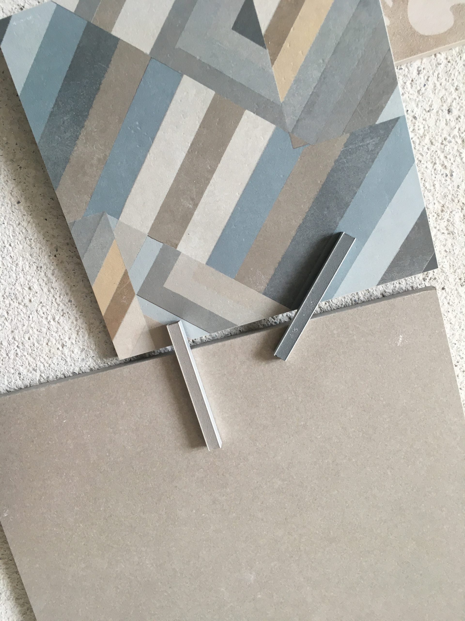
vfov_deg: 61.7
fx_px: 519
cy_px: 310
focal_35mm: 29
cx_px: 232
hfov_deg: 48.2
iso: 64
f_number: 2.2
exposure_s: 1/33
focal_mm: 4.15
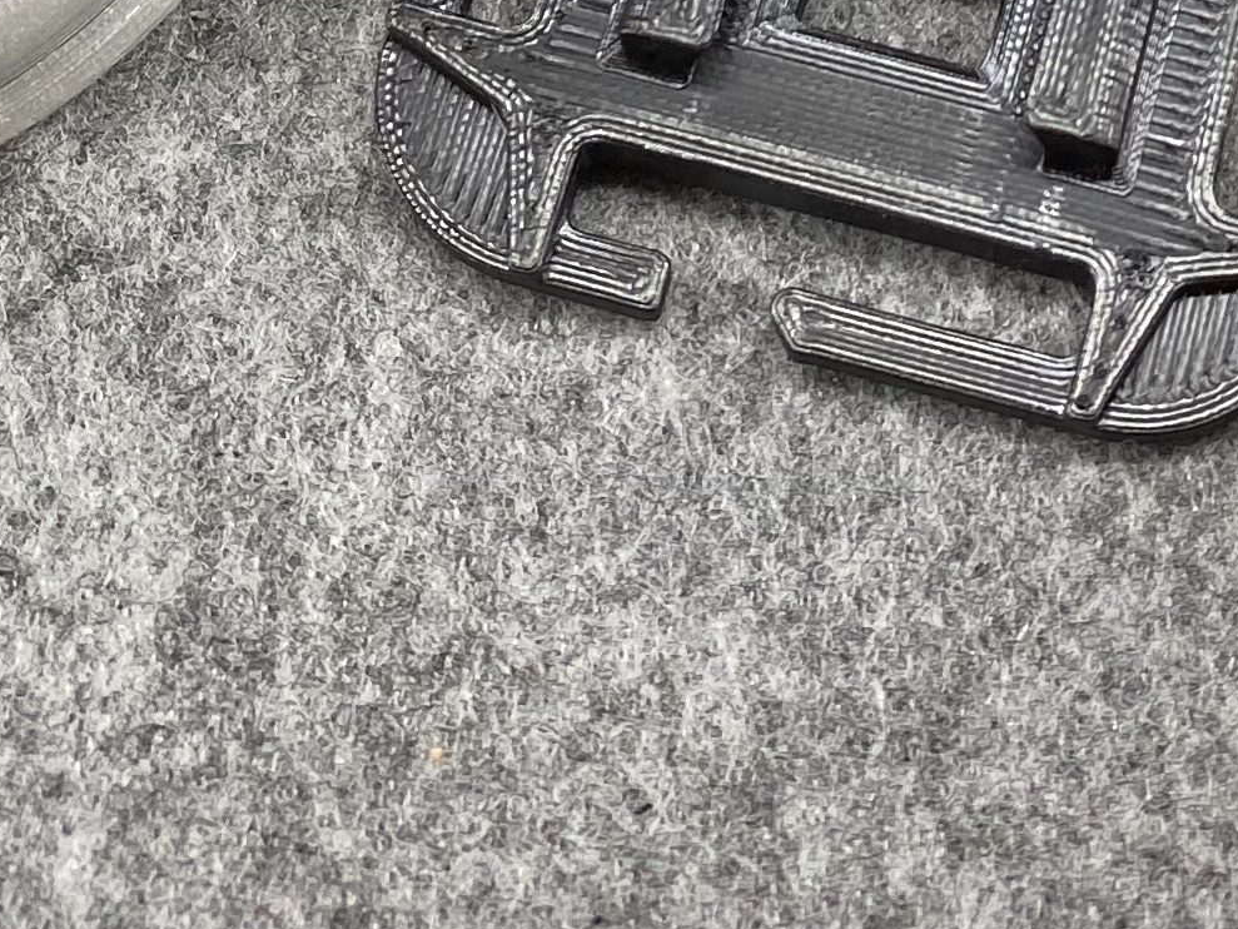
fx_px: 3791
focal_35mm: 106
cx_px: 1263
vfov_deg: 12.5
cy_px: -838
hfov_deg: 18.0
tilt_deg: -62.2
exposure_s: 1/121
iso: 50
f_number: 1.8
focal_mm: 4.25
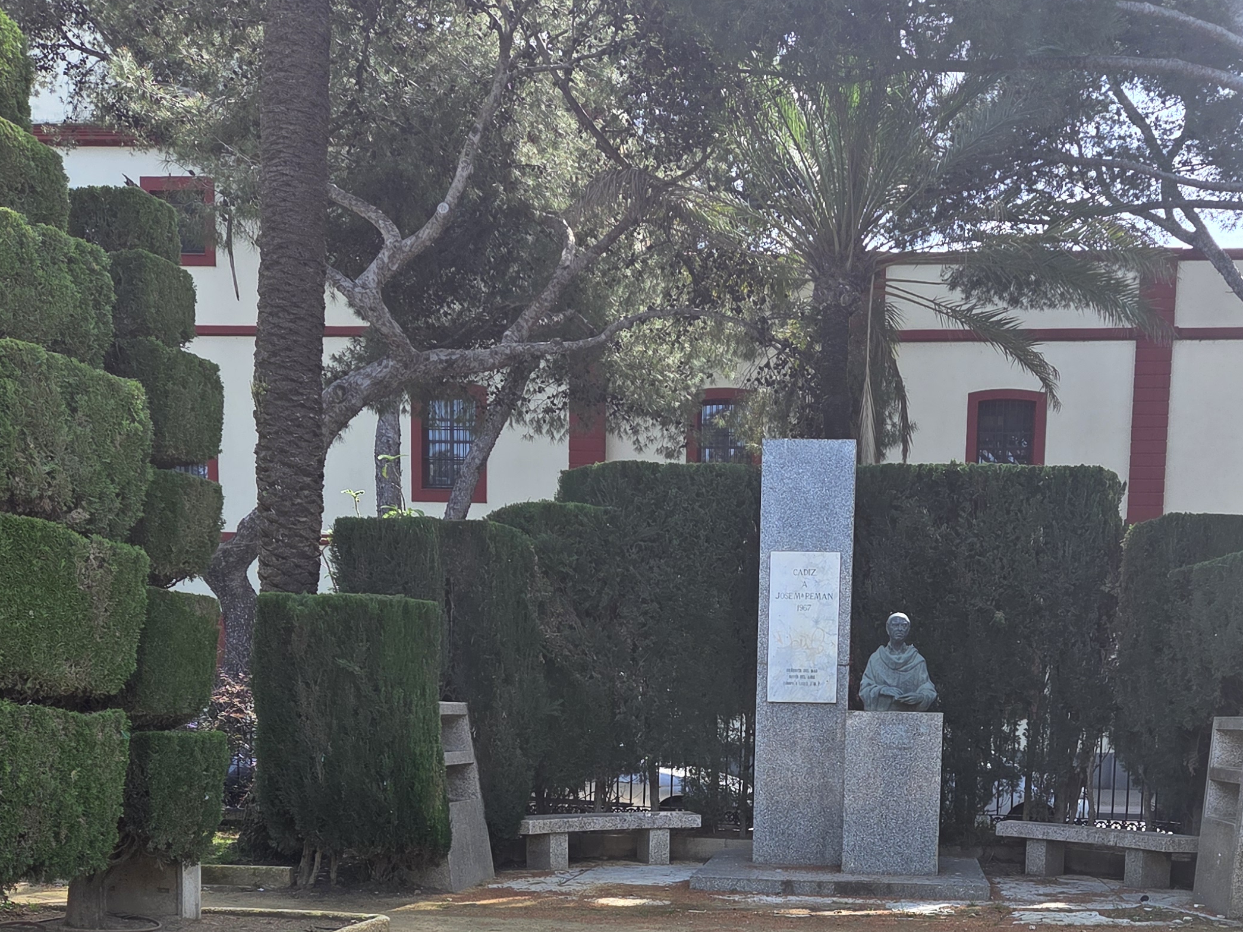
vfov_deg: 31.2
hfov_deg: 42.7
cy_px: 855
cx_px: 757
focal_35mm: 44
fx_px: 1580
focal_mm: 5.4
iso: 80
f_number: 1.8
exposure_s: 1/784
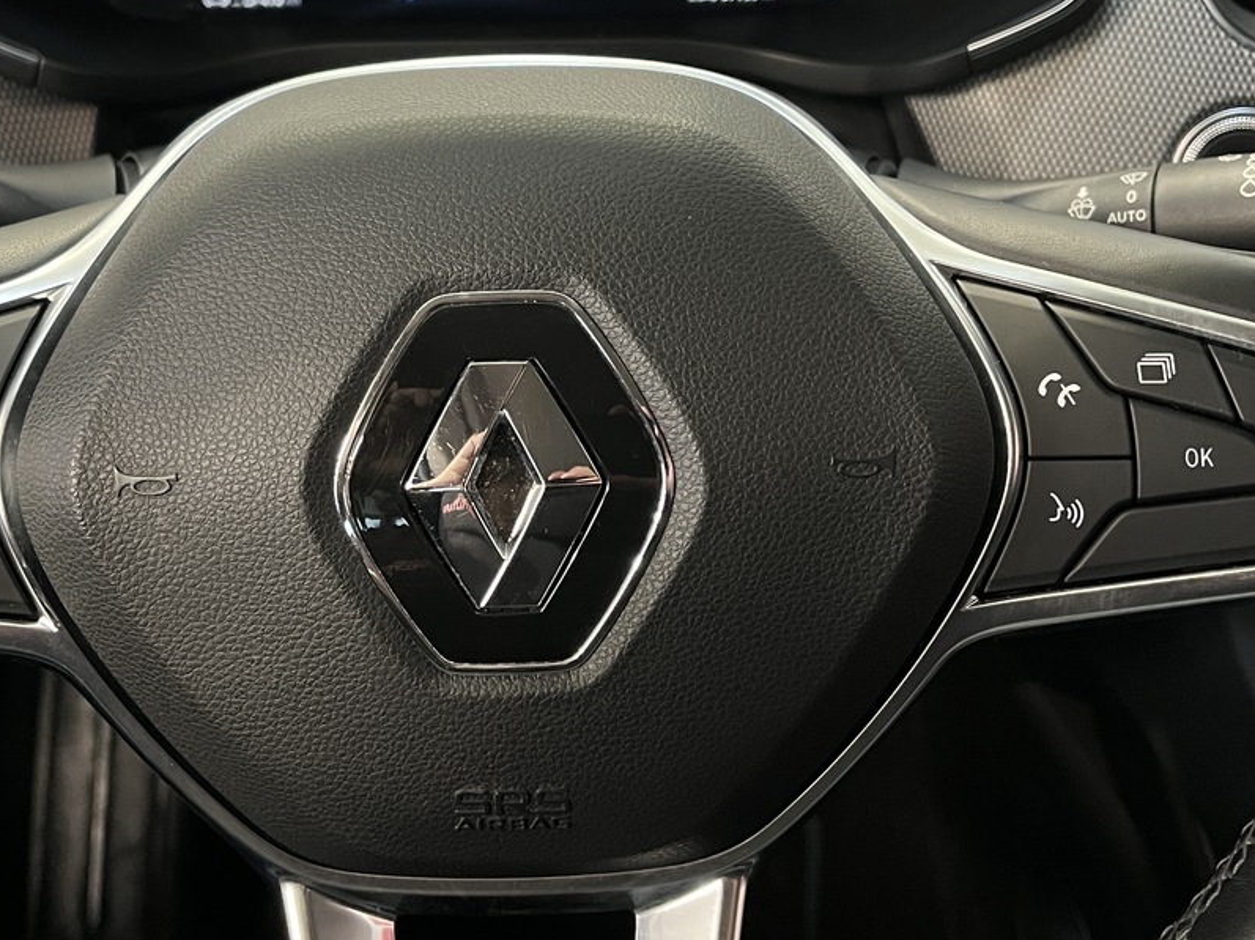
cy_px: 331
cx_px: 463
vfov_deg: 30.7
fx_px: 1703
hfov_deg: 40.1
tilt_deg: -32.8
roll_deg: -0.2
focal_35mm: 47
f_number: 1.6
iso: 500
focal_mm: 5.1
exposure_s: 1/50
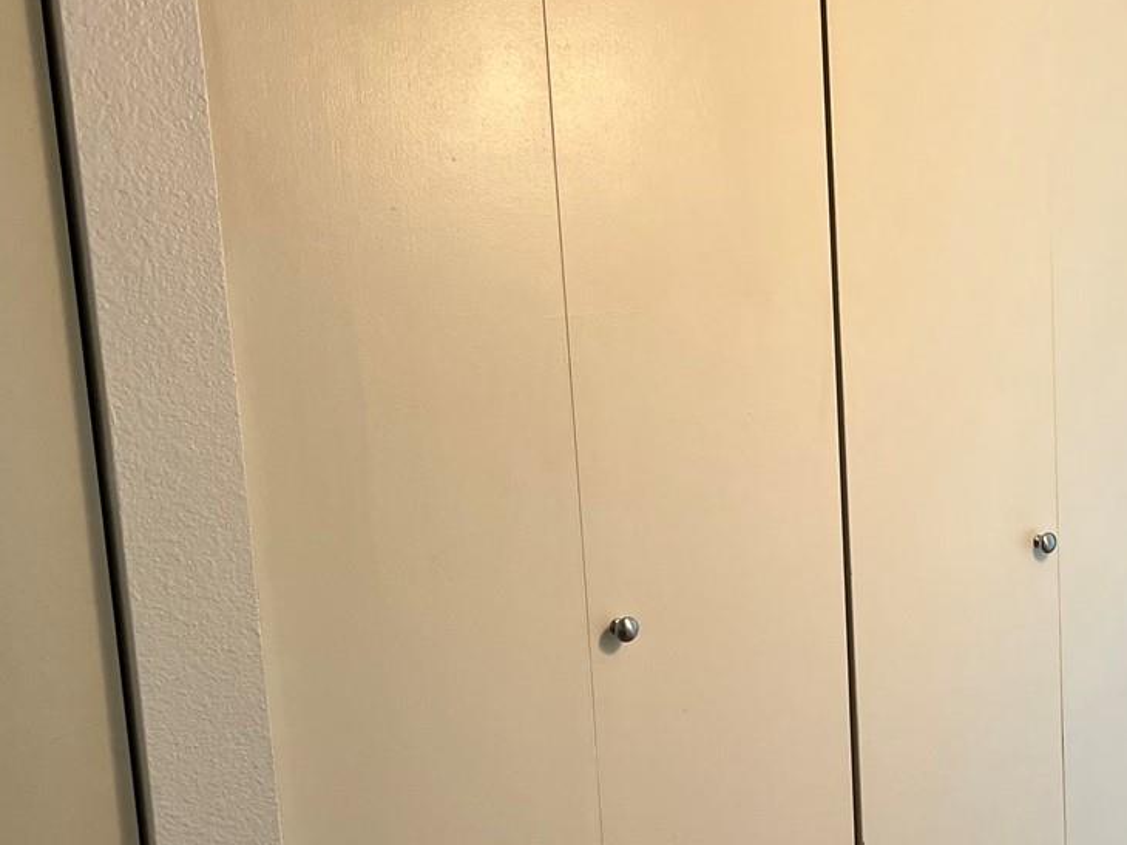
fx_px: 1855
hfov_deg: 32.4
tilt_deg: -9.5
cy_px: 536
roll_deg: +1.1
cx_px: 976
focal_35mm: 57
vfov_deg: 25.6
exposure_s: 1/120
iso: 100
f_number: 1.6
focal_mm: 5.1
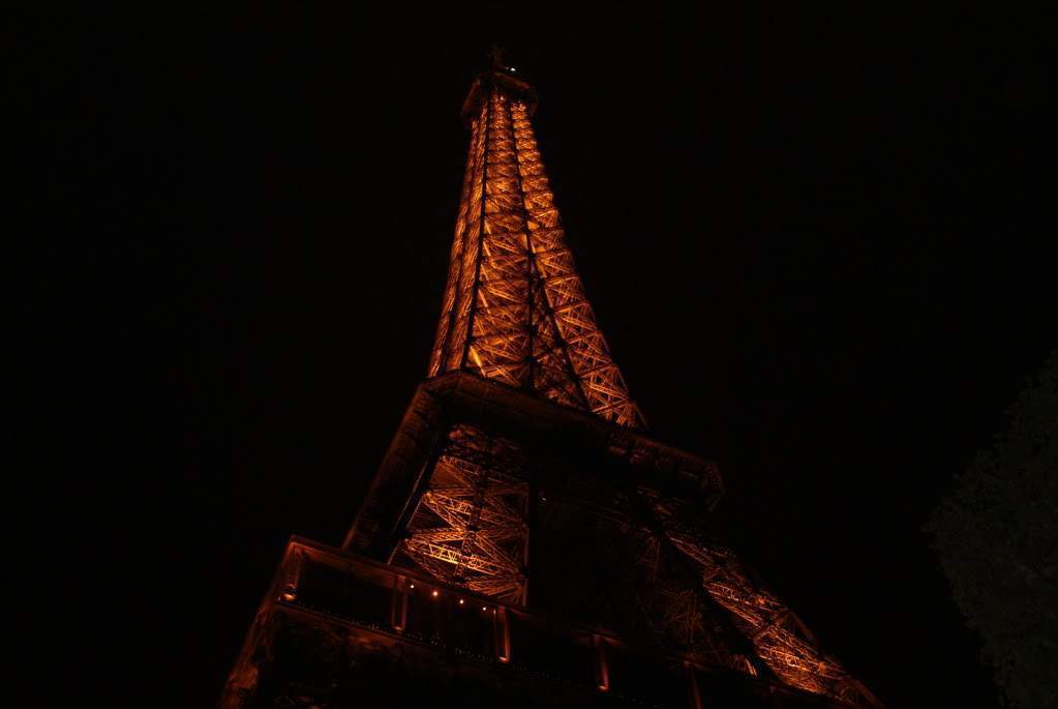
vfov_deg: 34.3
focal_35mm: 39
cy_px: 354
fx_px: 1148
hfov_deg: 49.5
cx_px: 529
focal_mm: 26
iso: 400
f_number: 5.6
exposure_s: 1/60
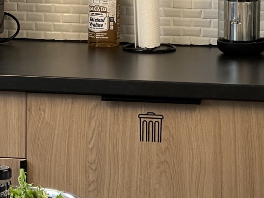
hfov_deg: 8.6
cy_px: 69
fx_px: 1746
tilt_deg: -8.5
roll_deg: +0.0
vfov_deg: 6.5
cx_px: -49
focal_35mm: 229
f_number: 2.8
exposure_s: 1/100
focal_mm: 9
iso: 200
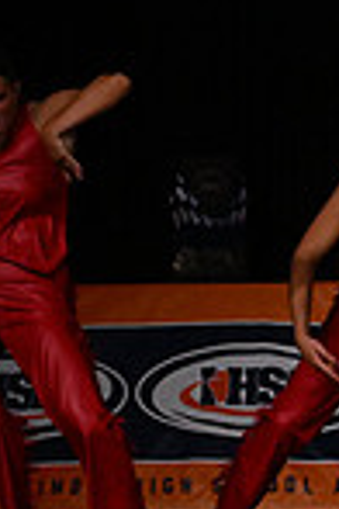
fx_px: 6666
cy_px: 220
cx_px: 1000
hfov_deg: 2.9
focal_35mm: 472
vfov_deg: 4.4
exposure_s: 1/1000
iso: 8000
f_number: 4
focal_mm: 120
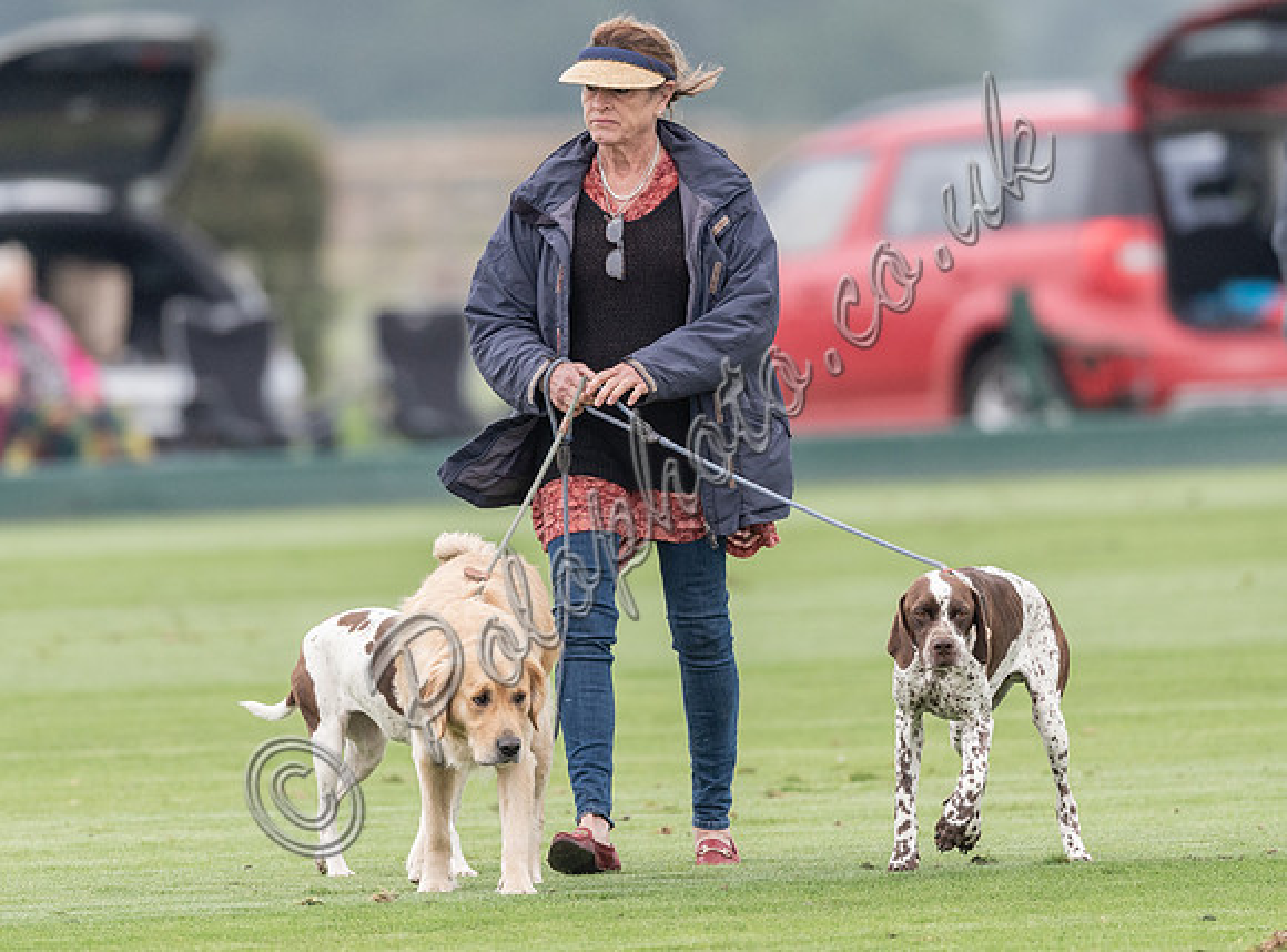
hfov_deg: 2.5
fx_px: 29334
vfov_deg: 1.9
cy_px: 380
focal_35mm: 793
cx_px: 581
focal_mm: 500
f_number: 4
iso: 800
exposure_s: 1/1250
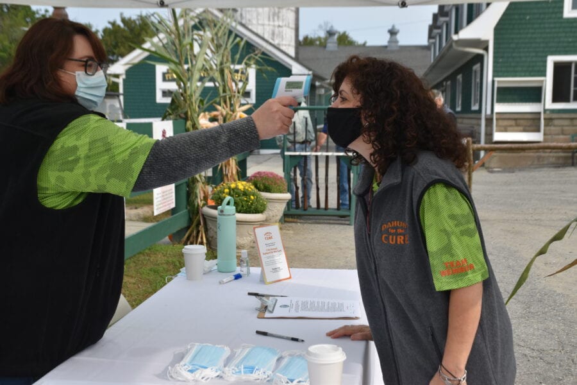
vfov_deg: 25.8
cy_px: 192
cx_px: 288
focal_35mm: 52
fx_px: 841
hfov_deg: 37.9
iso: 200
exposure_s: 1/320
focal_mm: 35
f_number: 9
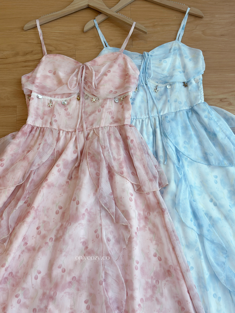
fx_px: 434
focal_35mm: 48
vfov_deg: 39.7
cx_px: 118
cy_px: 156
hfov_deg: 30.3
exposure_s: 1/121
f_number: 1.78
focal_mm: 6.86
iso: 80
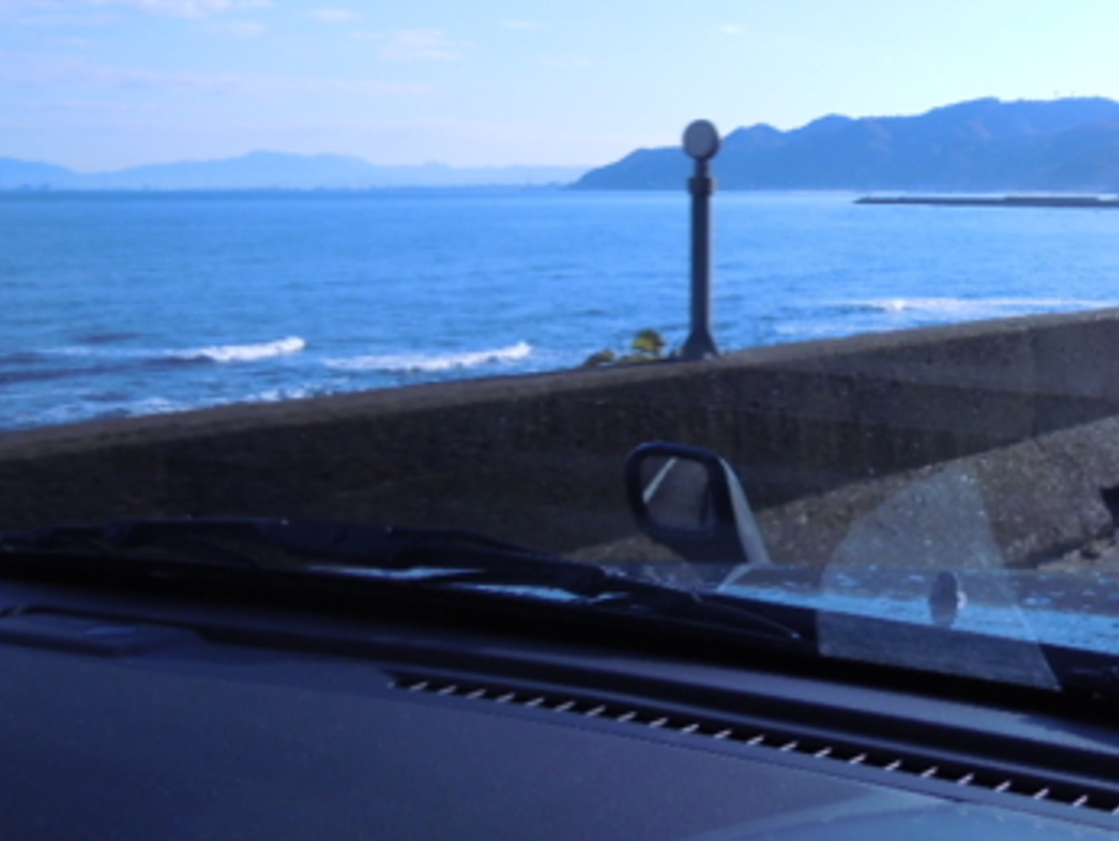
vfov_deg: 27.6
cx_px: 964
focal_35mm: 52
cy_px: 191
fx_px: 1682
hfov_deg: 35.1
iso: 100
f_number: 3.5
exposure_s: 1/640
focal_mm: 5.4
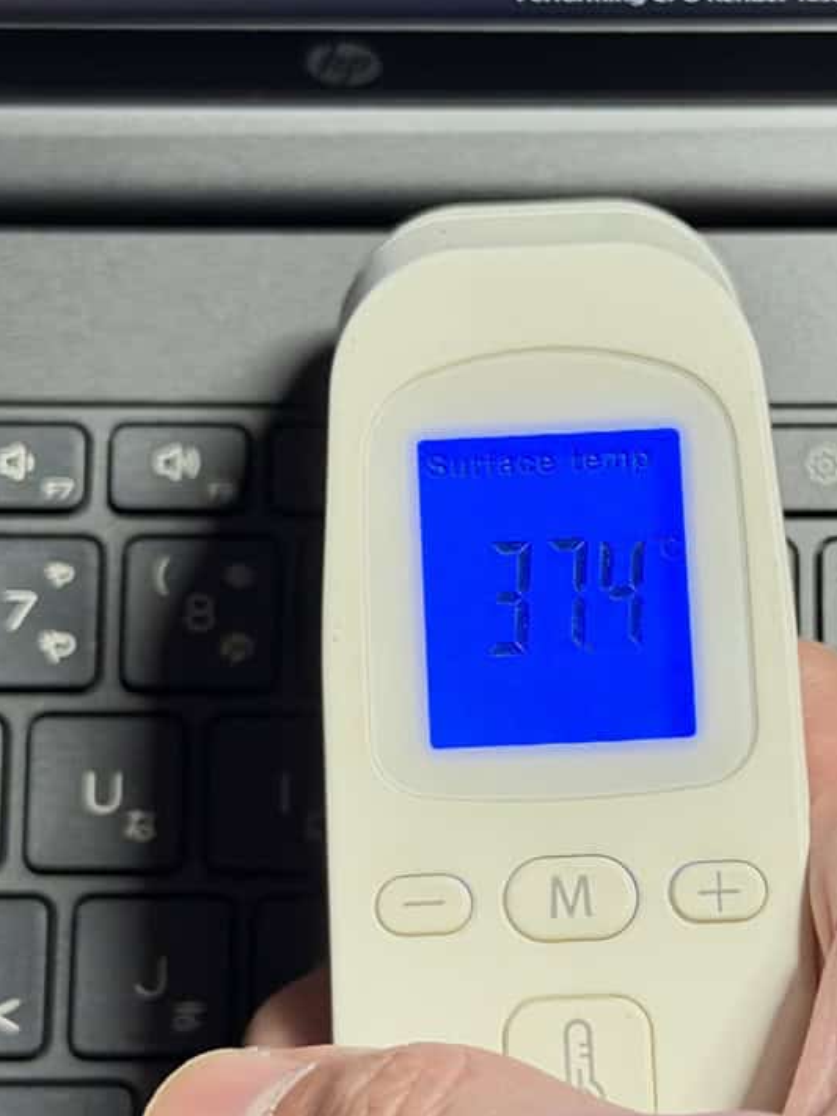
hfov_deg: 16.4
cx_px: 528
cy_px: 658
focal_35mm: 90
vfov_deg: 21.8
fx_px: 2902
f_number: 1.8
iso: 640
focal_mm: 6.8
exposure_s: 1/30
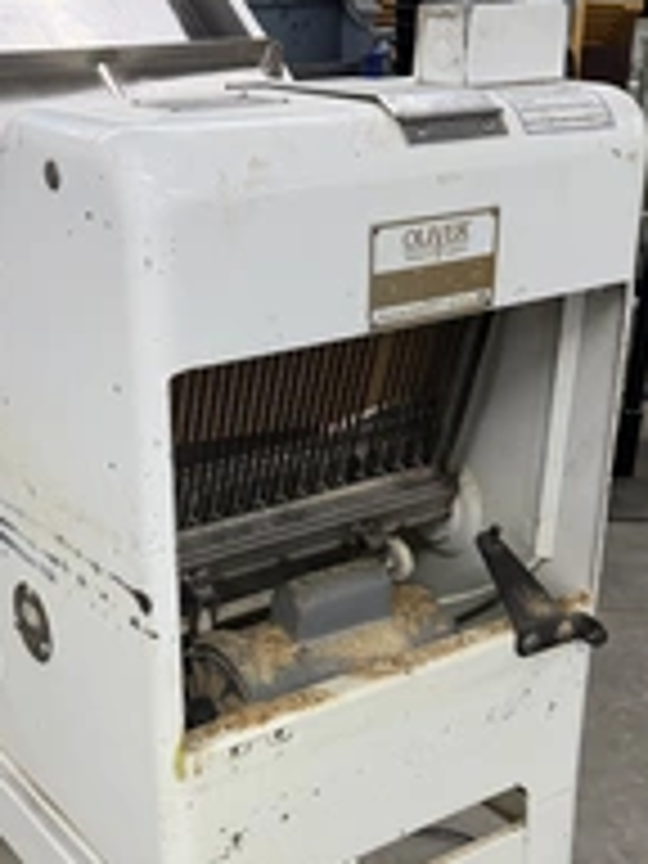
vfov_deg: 37.5
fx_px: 1248
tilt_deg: -26.9
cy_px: 621
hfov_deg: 29.0
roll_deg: +0.0
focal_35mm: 50
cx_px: 238
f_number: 1.78
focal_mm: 6.76
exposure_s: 1/120
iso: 160
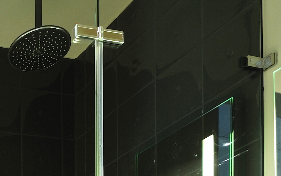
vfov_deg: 14.5
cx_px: -132
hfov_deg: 24.8
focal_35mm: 65
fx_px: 498
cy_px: 401
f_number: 7.1
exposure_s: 1/1.3
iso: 250
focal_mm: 14
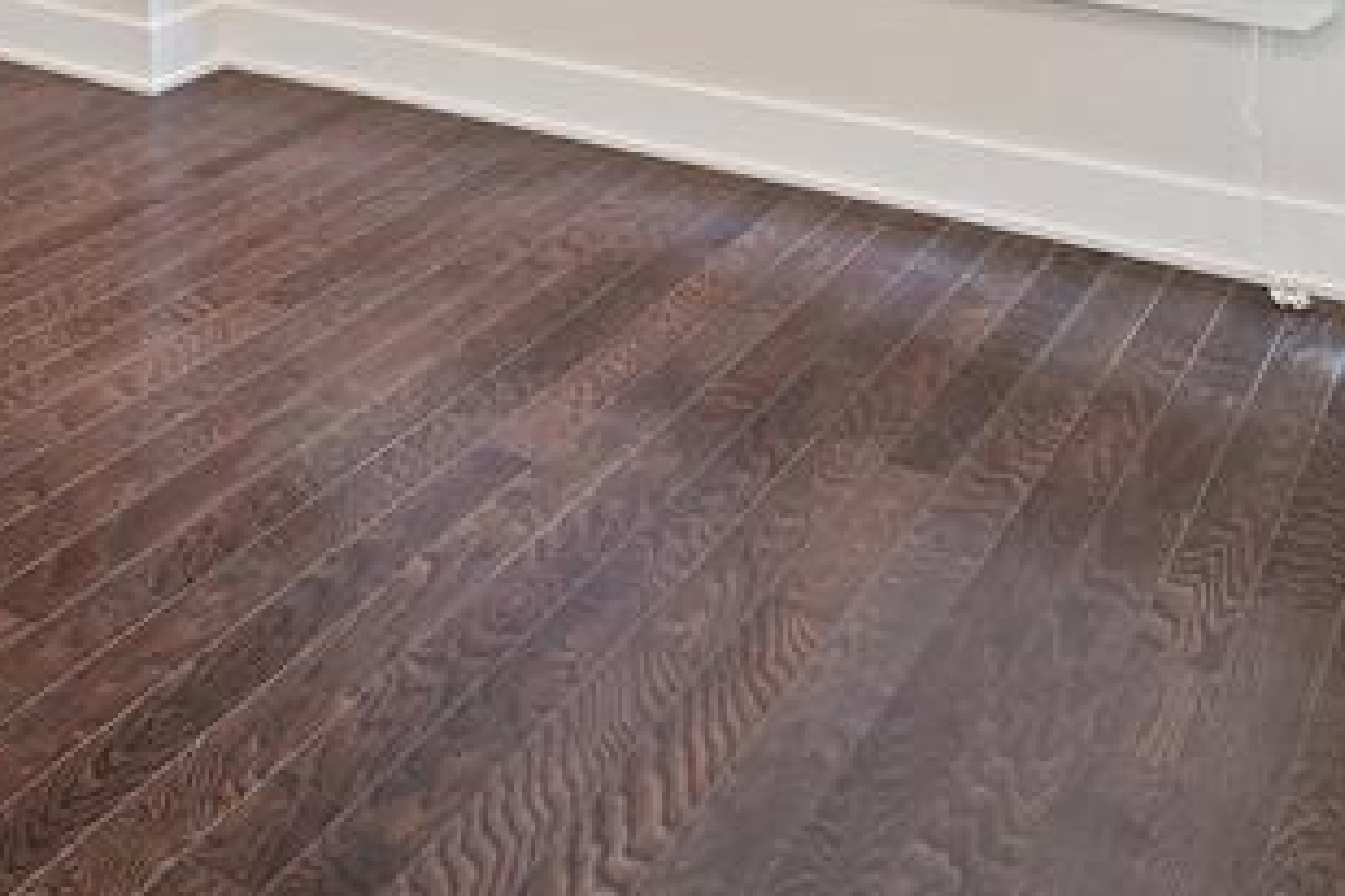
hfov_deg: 32.2
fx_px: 1980
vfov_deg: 21.0
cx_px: -200
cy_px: -507
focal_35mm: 53
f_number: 4
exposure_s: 1/13
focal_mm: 16
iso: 200
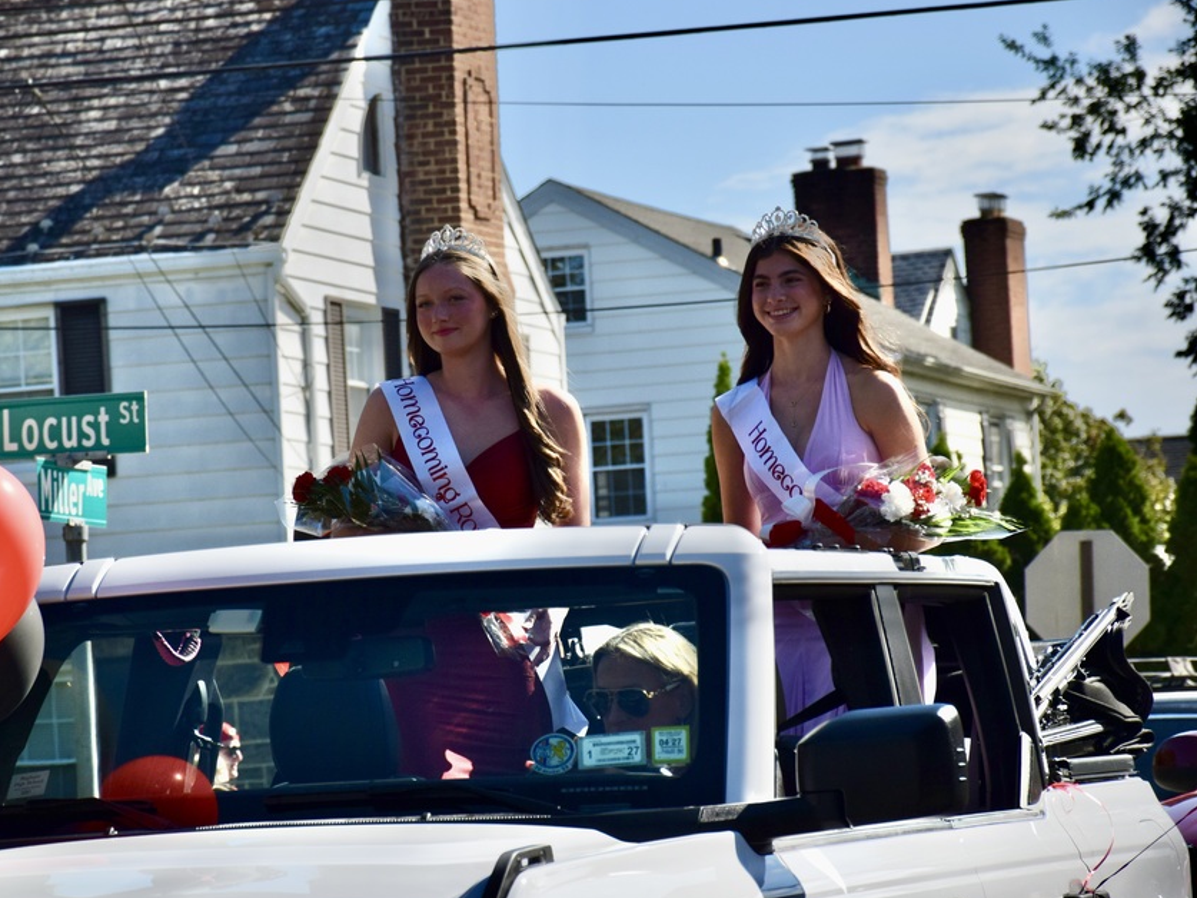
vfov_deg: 7.7
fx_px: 6675
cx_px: 483
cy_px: 455
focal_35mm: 193
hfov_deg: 10.2
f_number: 7.1
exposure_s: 1/2000
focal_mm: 112
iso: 400
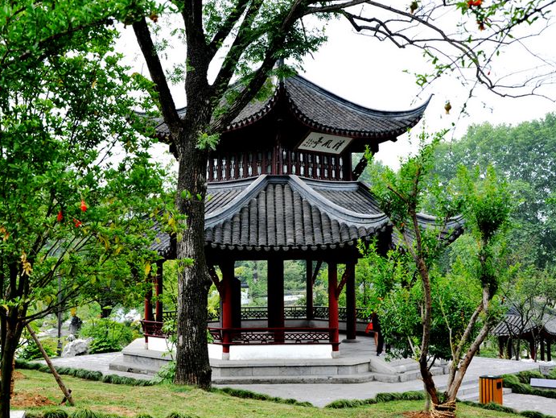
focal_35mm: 50
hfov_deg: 38.1
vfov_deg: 29.1
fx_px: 804
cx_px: 249
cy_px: 211
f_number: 8
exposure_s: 1/250
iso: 800
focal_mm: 30
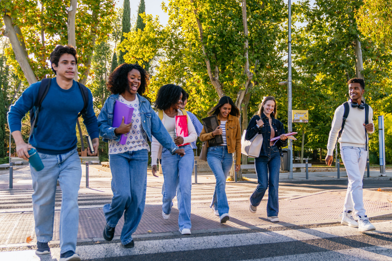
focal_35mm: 37
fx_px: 403
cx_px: 237
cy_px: 129
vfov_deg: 35.9
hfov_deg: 51.5
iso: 160
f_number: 2.8
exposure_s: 1/1000
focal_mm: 30
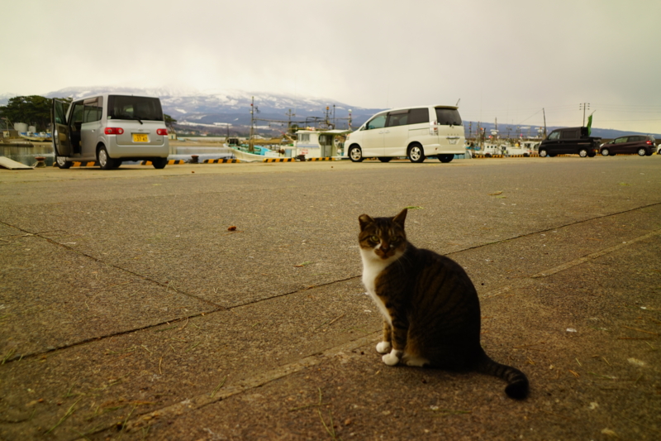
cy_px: 220
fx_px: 551
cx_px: 330
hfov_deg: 61.9
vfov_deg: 43.6
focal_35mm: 30
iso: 100
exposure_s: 1/500
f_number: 2.8
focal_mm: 20
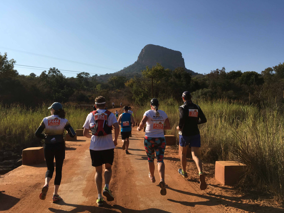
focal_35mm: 29
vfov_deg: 48.2
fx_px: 238
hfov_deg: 61.7
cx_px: 142
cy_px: 106
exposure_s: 1/2262
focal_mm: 4.15
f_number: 2.2
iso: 25
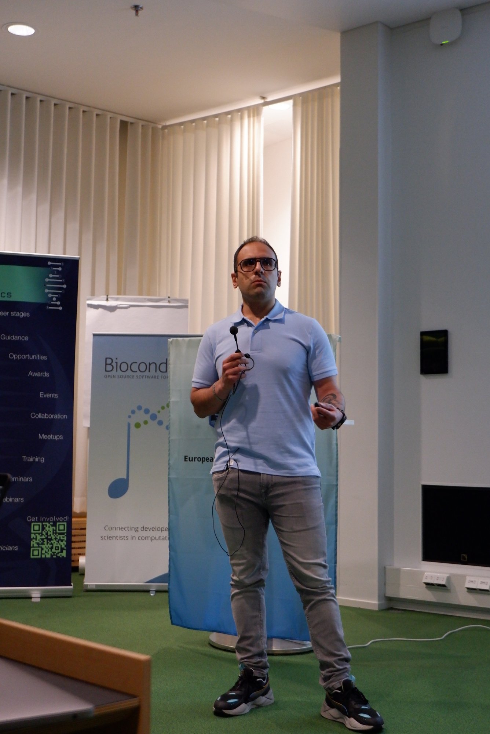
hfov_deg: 28.1
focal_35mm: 48
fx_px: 979
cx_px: 245
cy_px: 367
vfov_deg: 41.1
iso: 3200
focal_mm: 32.3
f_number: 4.9
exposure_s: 1/125
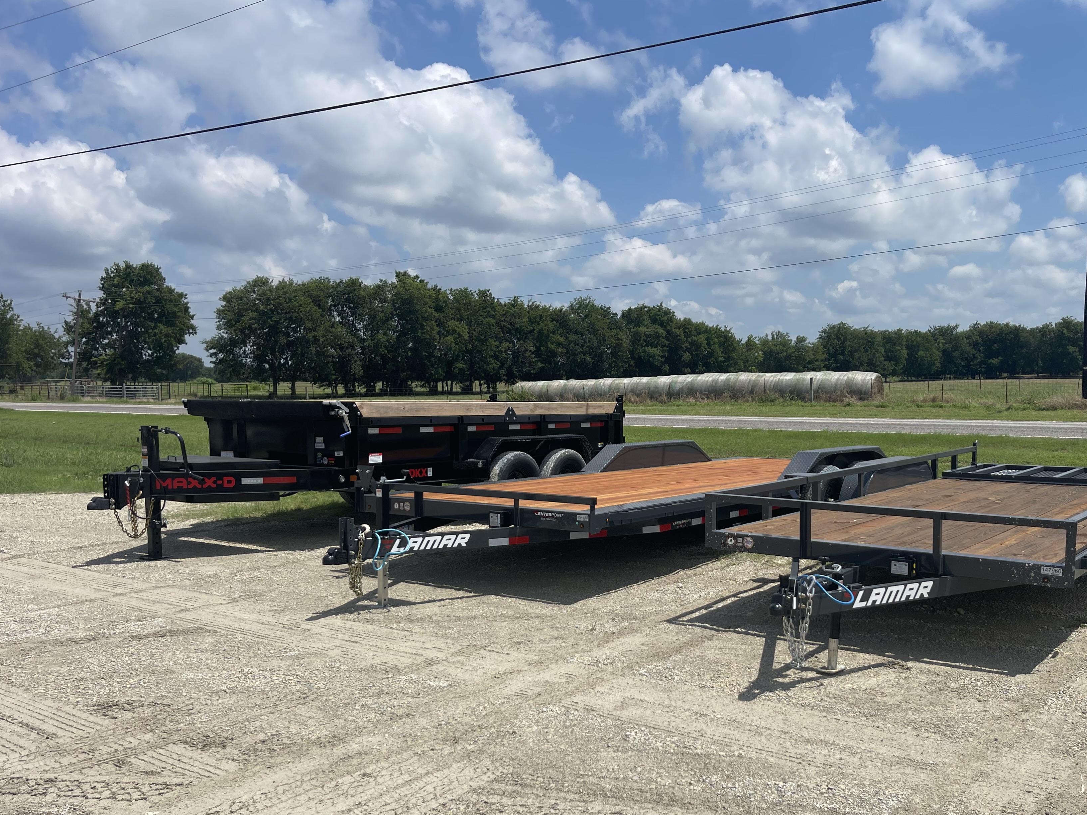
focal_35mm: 31
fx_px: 973
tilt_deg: -7.8
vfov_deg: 45.3
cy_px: 478
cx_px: 656
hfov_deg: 57.9
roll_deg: +0.5
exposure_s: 1/6579
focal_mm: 5.1
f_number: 1.6
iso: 32
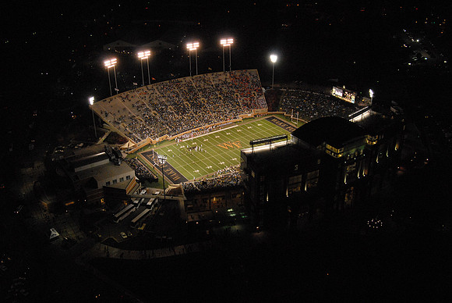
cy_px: 152
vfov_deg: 37.0
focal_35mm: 36
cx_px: 226
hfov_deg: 53.1
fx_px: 452
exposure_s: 1/160
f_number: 5.6
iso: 1600
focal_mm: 24
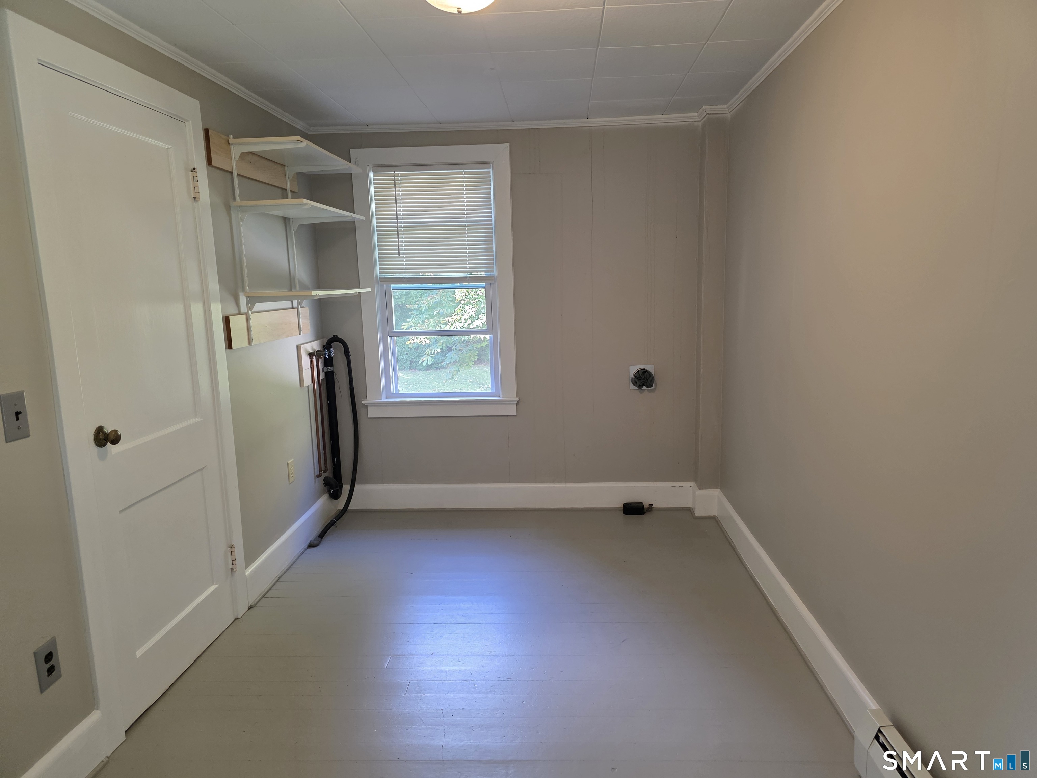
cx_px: 518
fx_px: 689
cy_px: 389
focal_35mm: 23
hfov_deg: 73.9
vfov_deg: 58.9
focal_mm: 6.3
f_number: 1.7
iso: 320
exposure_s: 1/120
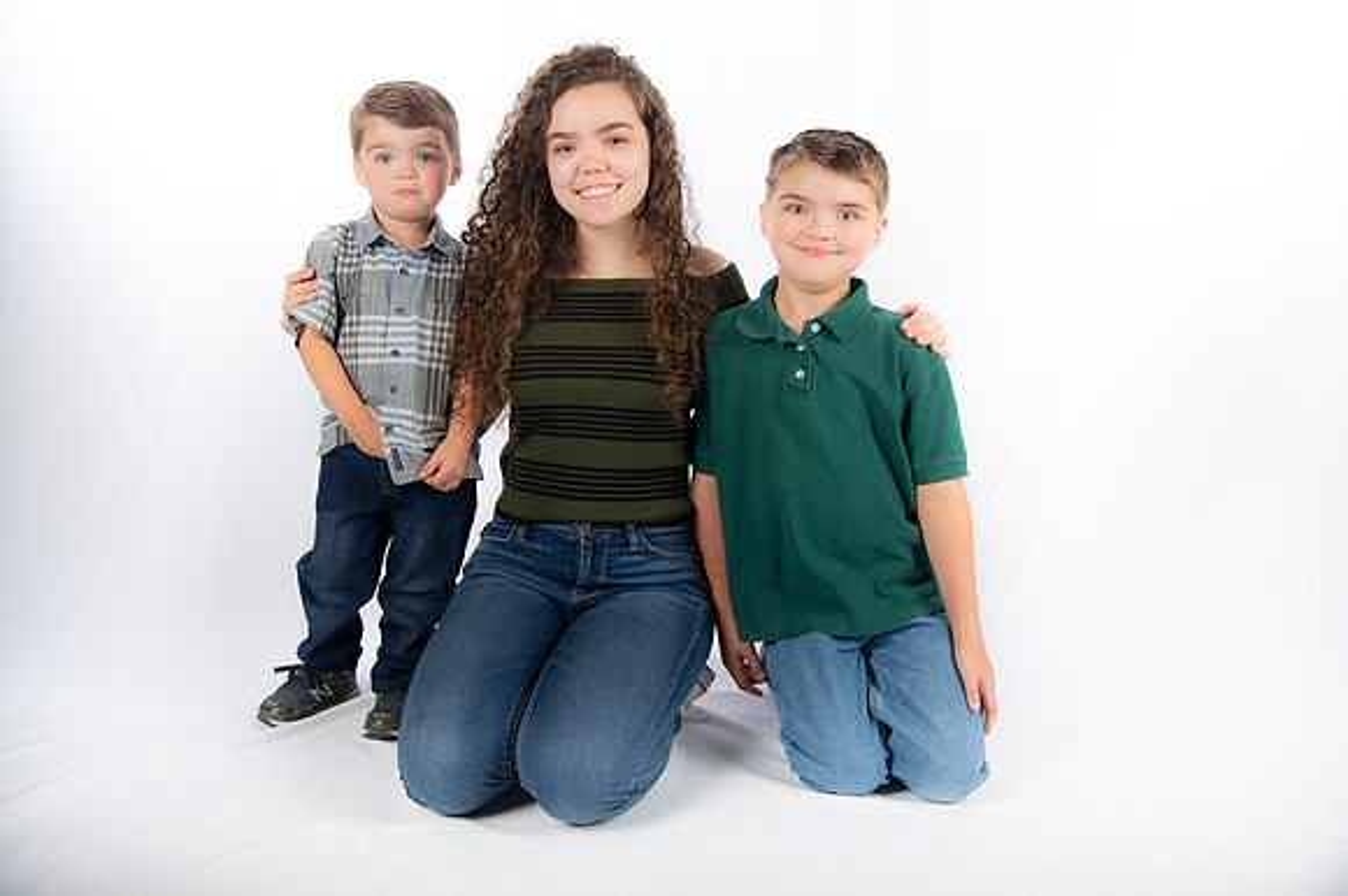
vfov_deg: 35.0
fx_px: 1422
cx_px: 674
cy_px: 448
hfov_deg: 50.7
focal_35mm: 38
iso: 100
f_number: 5.6
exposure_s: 1/200
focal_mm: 38
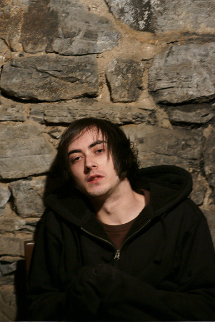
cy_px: 161
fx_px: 1007
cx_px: 108
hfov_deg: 12.2
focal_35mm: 112
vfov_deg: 18.2
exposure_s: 1/25
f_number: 2.8
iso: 1600
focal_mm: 75
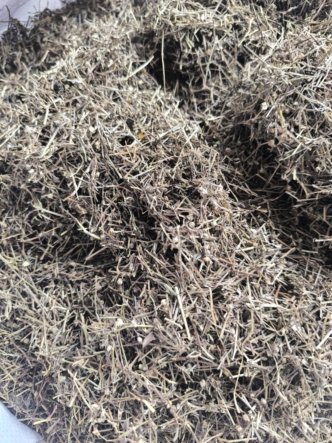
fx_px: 294
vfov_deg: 73.9
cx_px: 166
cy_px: 222
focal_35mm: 23
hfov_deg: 58.9
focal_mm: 6.14
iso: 200
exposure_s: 1/100
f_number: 1.65
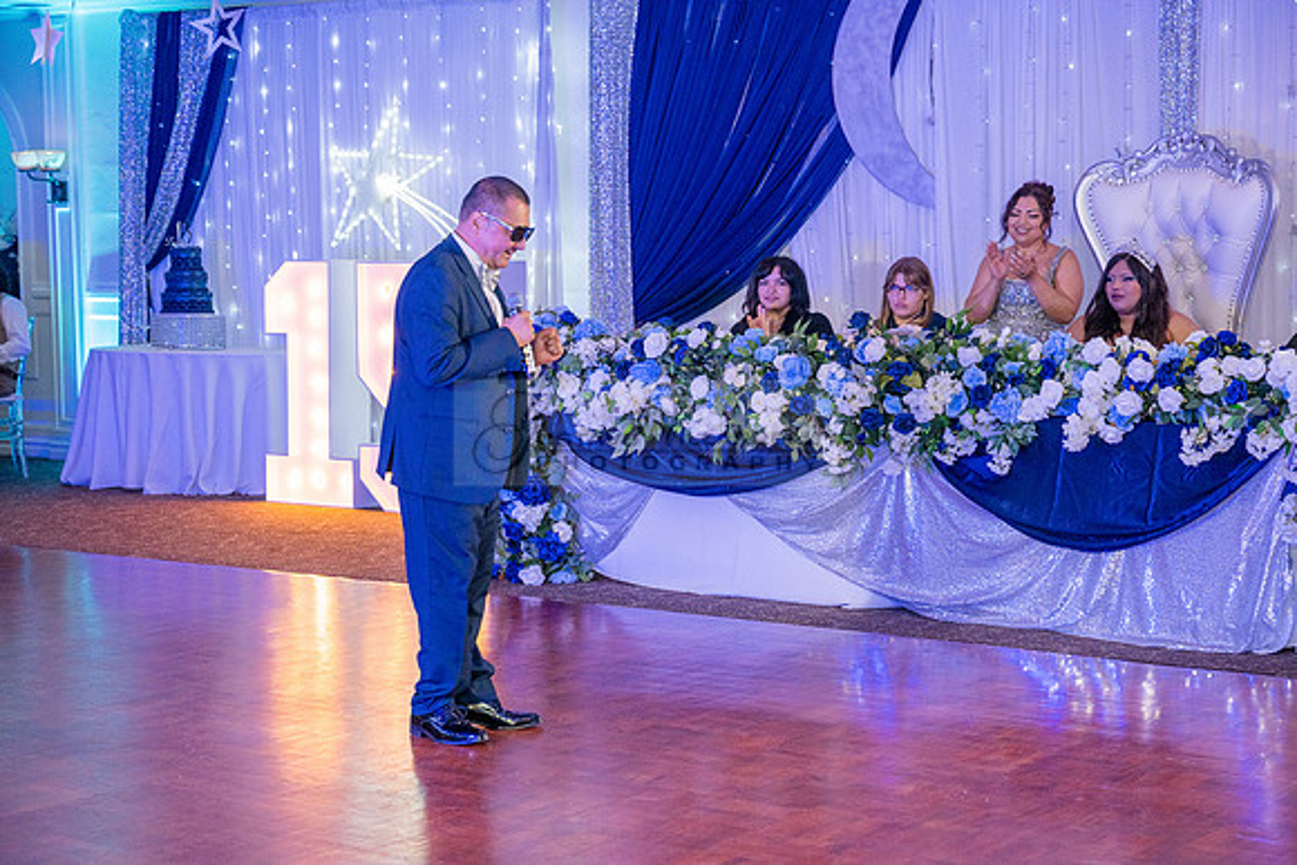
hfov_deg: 28.8
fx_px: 2522
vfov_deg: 19.5
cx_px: 648
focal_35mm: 70
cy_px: 432
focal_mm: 70
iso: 1000
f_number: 4.5
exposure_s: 1/200
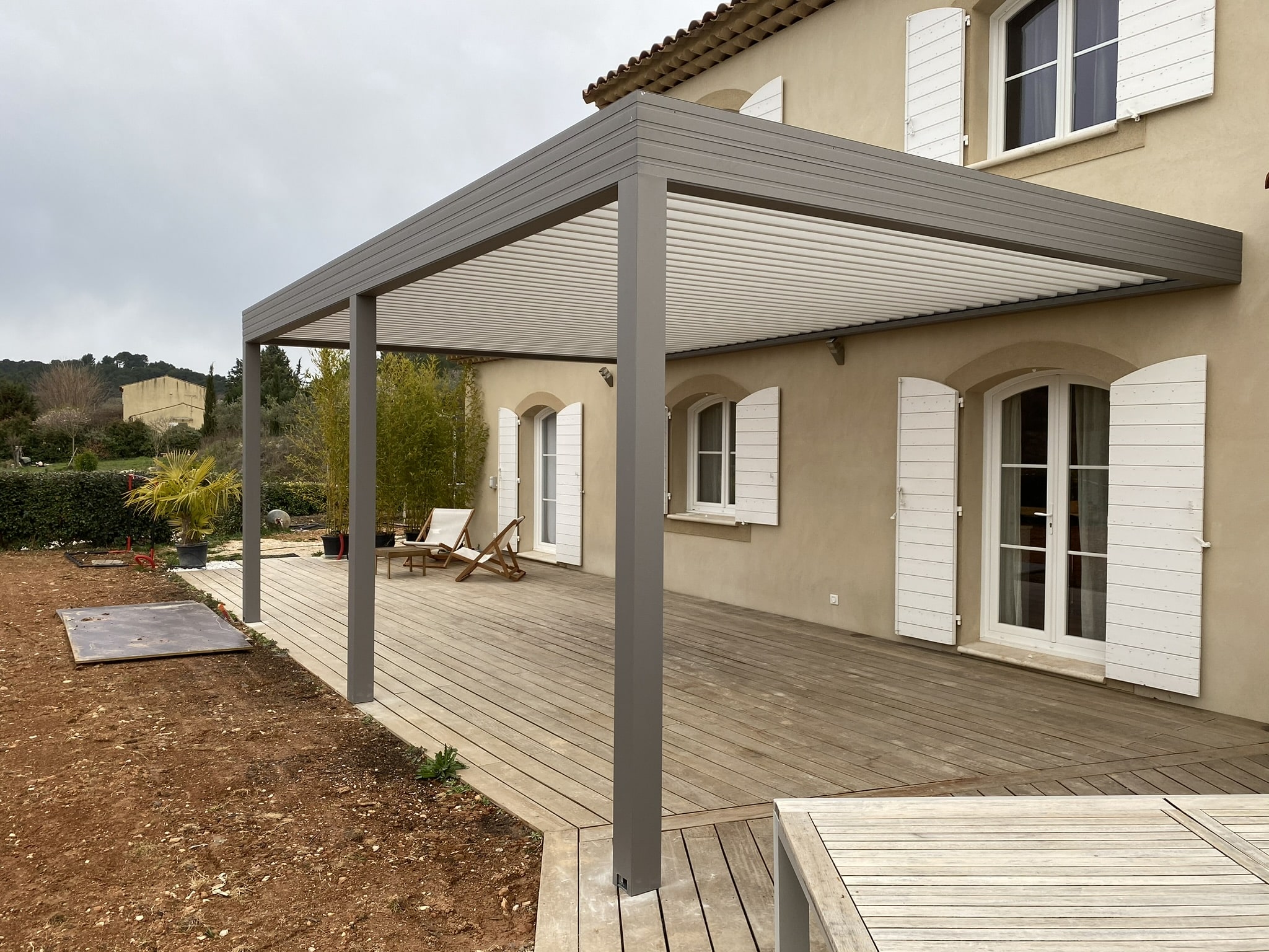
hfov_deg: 67.3
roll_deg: -1.1
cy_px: 476
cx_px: 634
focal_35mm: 26
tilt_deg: -0.2
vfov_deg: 53.1
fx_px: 953
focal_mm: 4.25
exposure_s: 1/204
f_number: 1.8
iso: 32
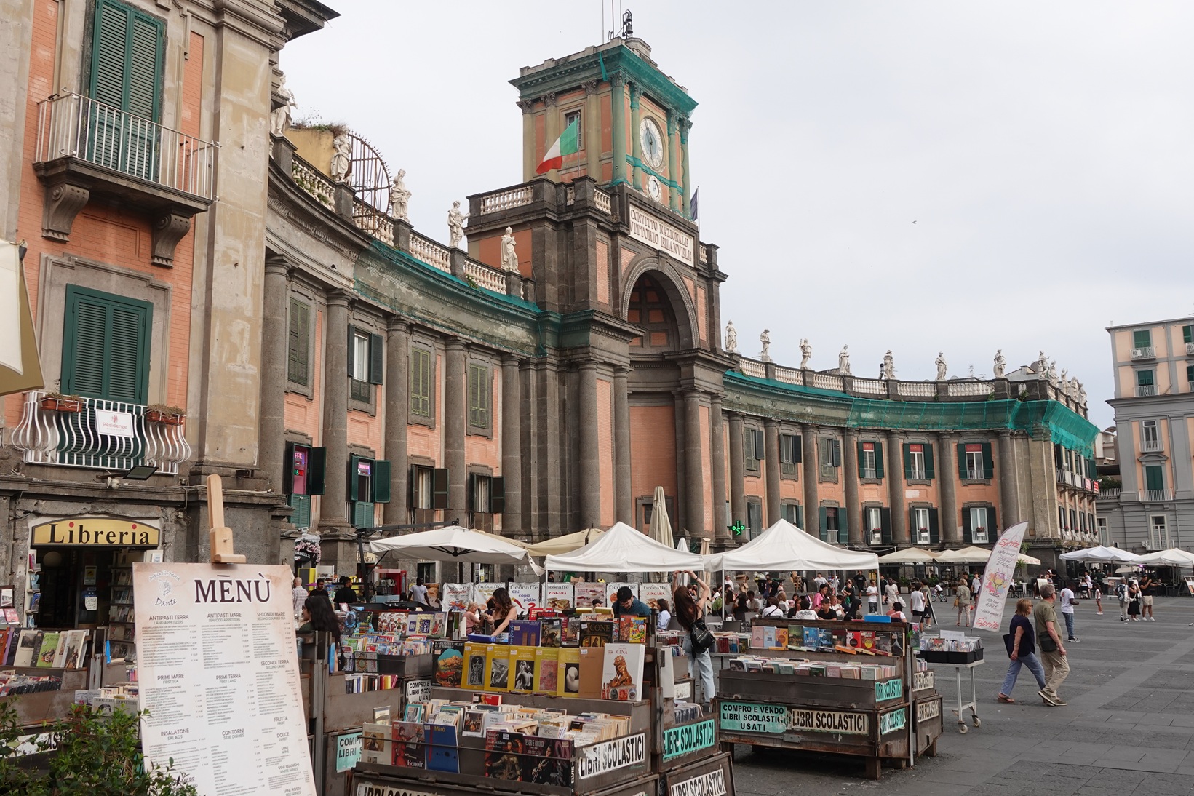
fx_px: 1061
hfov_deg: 58.7
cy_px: 398
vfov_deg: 41.1
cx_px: 597
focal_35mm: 32
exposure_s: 1/250
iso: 125
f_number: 5.6
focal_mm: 11.81
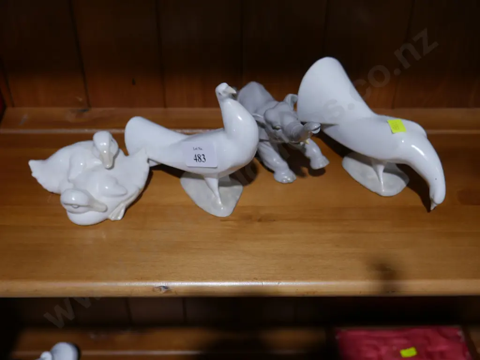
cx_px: 240
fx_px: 527
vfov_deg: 37.7
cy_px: 180
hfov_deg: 49.0
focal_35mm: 38
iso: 250
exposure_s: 1/60
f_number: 4.1
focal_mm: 19
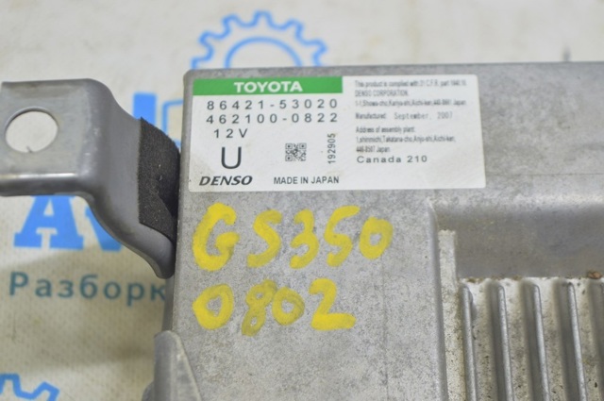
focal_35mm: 82
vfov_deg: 16.5
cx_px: 302
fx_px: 1382
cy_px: 200
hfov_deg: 24.6
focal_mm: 55
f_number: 5.6
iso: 400
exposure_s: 1/20
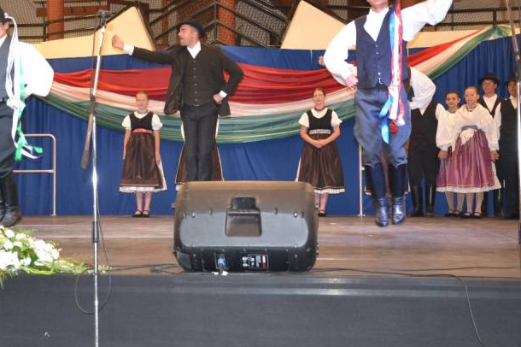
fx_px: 911
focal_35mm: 63
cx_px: 196
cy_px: 159
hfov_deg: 31.8
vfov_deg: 21.5
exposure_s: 1/60
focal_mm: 32
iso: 2200
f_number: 4.2
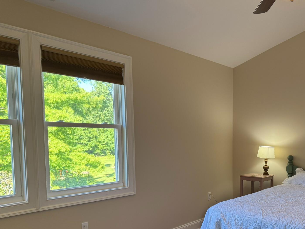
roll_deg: -0.2
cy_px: 164
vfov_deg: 39.9
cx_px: 213
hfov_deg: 51.3
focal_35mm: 35
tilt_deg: -4.9
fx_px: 308
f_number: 1.78
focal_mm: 6.76
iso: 200
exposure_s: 1/120
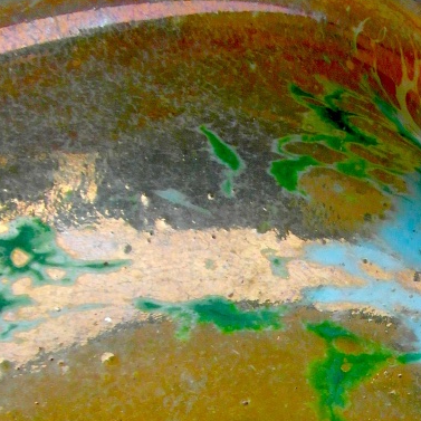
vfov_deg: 18.7
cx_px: 402
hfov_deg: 18.9
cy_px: 439
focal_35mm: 90
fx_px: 1238
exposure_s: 1/90
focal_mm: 5.3
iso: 80
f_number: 5.6
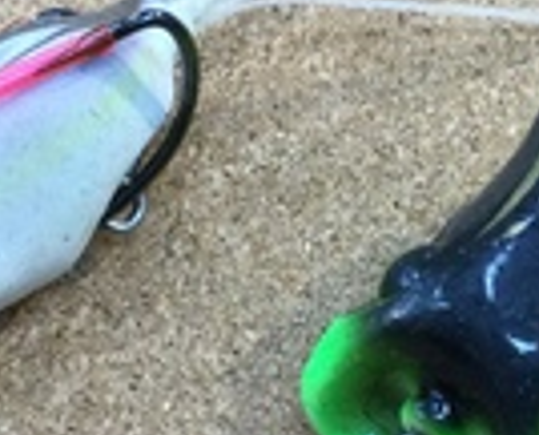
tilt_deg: -62.2
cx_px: 302
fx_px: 2160
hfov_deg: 14.2
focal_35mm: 135
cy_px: 246
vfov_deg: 11.5
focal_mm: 3.3
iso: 40
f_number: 2.4
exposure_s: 1/30
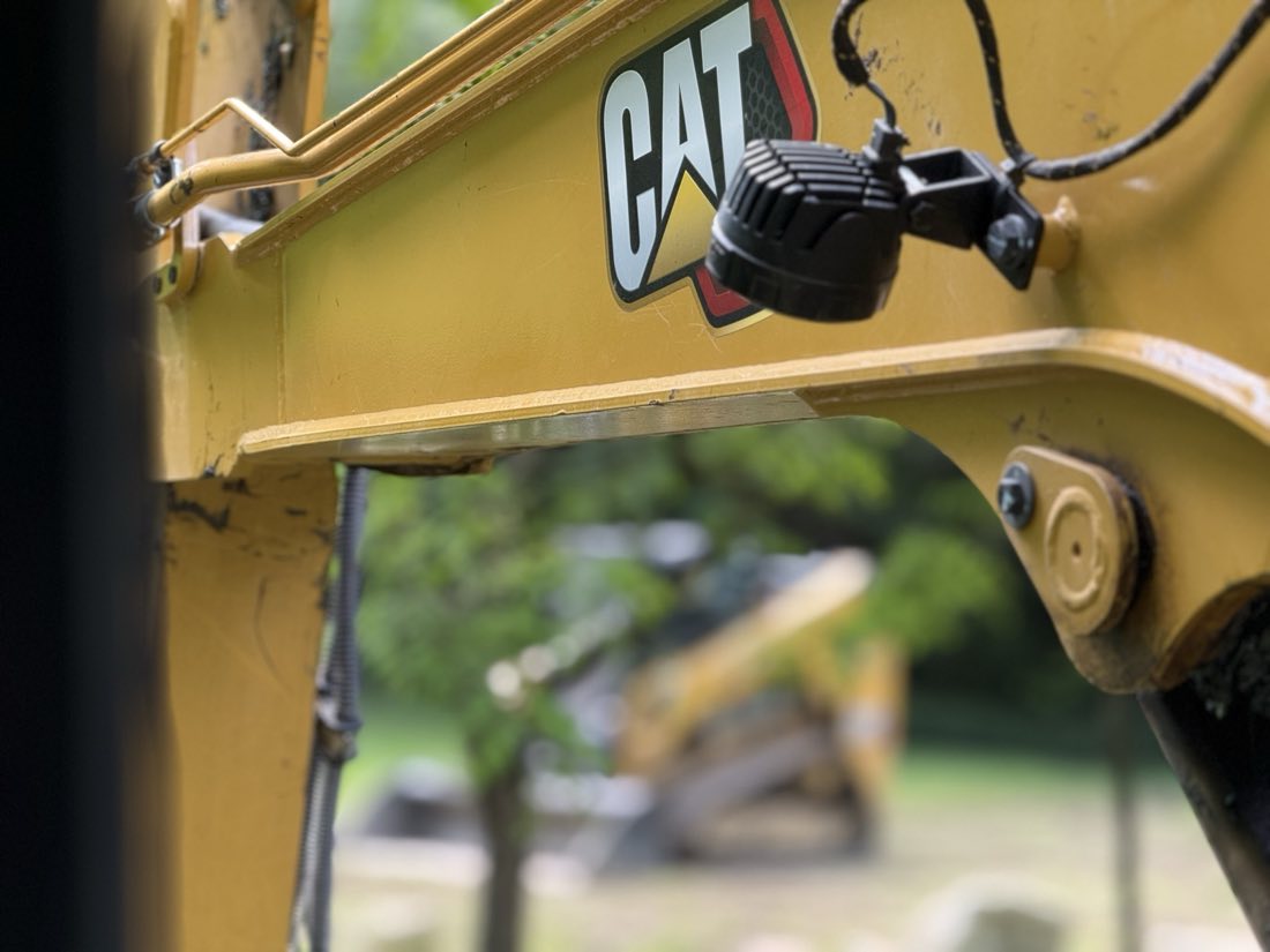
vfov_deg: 12.3
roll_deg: -3.1
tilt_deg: -2.5
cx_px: 635
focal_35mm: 120
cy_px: 476
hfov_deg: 16.4
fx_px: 4403
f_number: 2.8
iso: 100
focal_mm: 15.66
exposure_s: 1/99
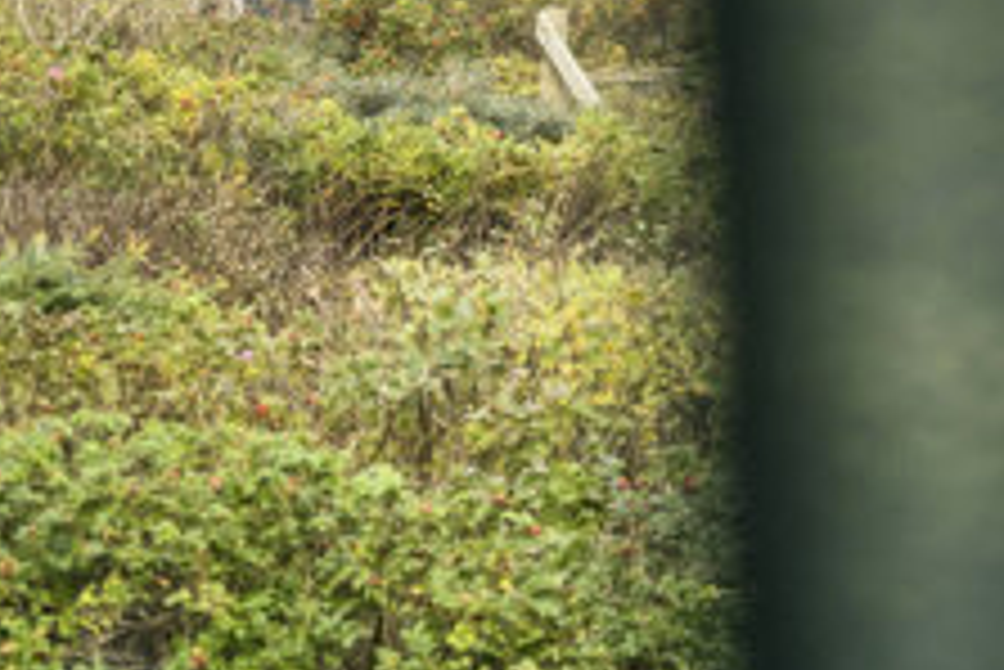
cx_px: -576
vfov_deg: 5.4
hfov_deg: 8.0
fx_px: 7004
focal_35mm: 251
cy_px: -232
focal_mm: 70
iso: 125
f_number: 4.5
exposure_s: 1/320
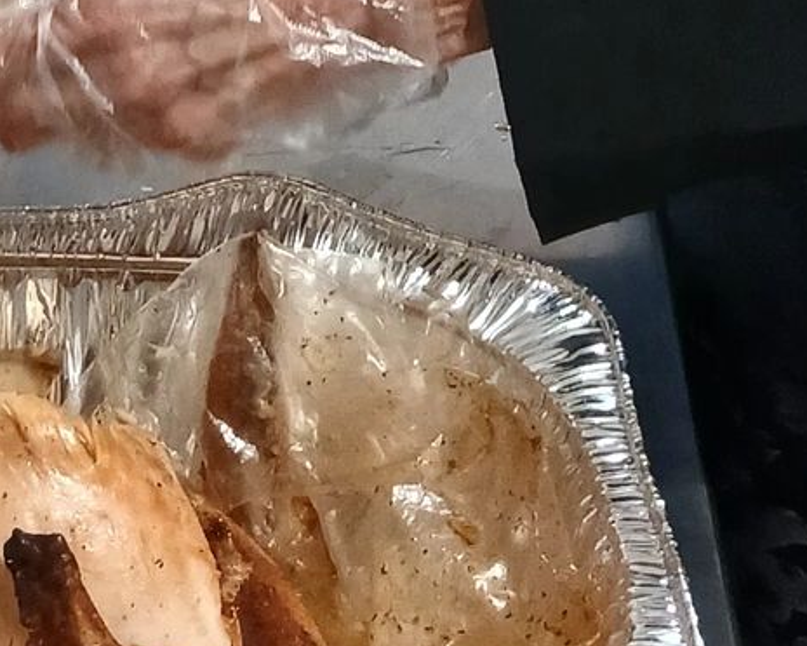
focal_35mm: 140
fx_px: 3343
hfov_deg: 13.8
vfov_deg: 9.8
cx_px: 330
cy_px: -841
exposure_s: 1/40
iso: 250
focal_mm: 3.98
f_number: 1.8
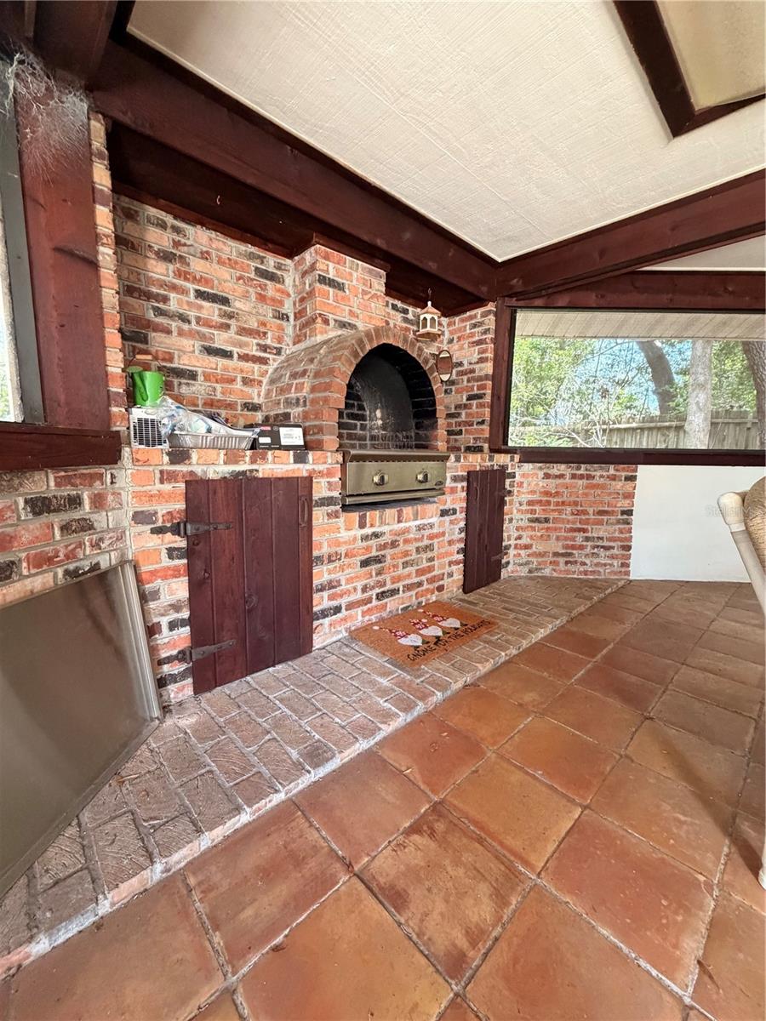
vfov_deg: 102.1
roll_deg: -0.7
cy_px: 510
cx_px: 383
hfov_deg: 85.7
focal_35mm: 14
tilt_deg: -8.9
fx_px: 413
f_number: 2.2
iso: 500
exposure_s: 1/60
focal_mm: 2.22
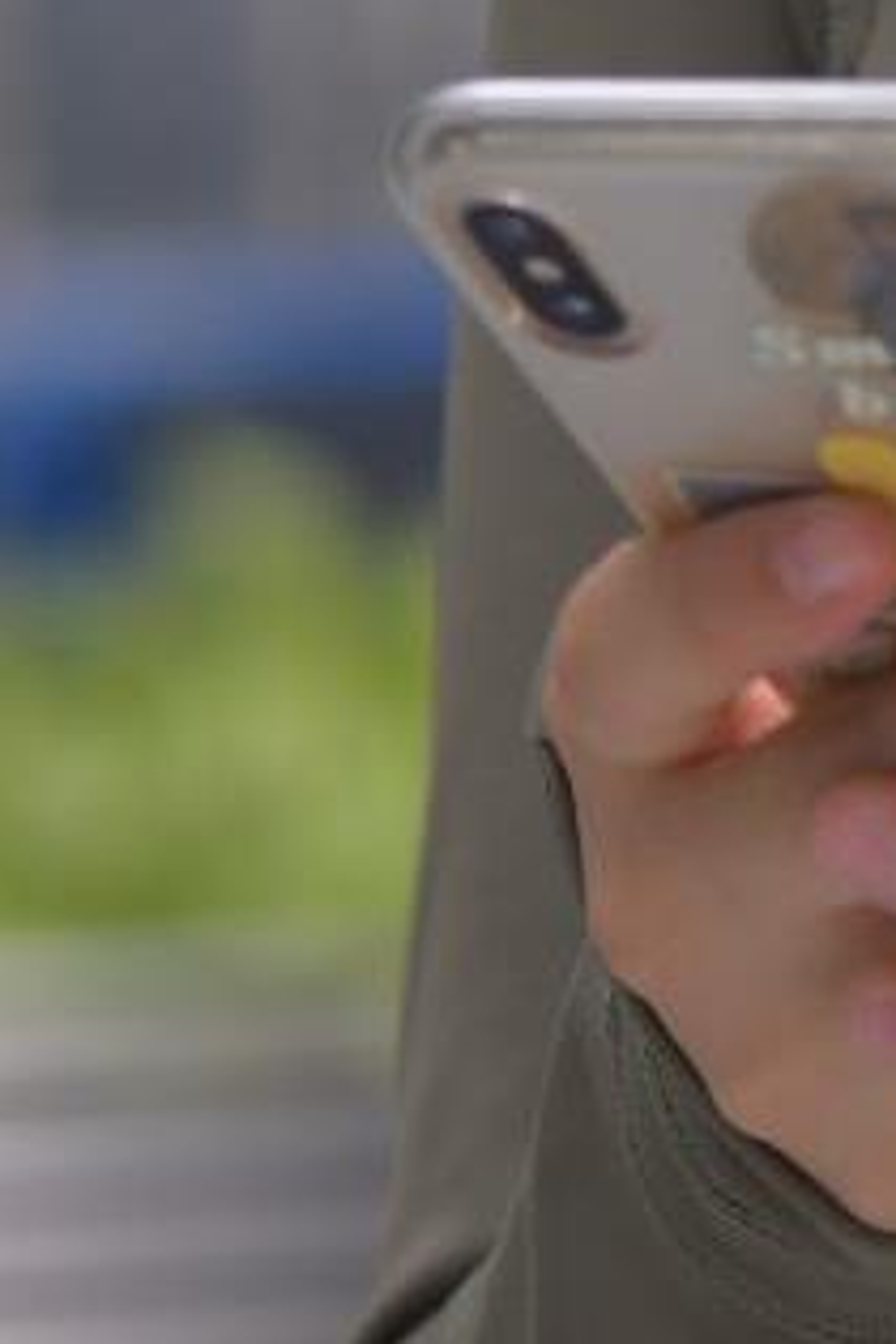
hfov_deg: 2.2
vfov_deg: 3.3
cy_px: 111
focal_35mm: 629
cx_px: 2357
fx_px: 23481
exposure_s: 1/800
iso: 200
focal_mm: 80
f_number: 4
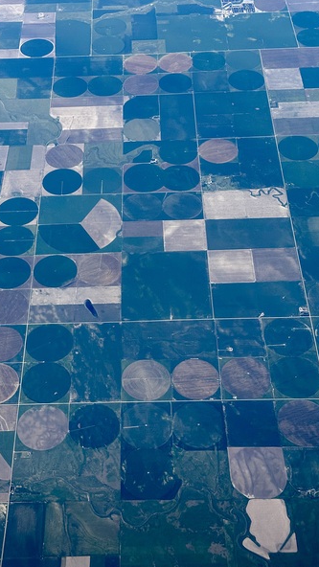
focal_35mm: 53
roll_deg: +3.2
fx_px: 797
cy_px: 286
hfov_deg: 22.6
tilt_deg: -40.0
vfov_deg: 39.2
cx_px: 110
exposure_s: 1/1815
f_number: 1.78
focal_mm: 6.86
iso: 64
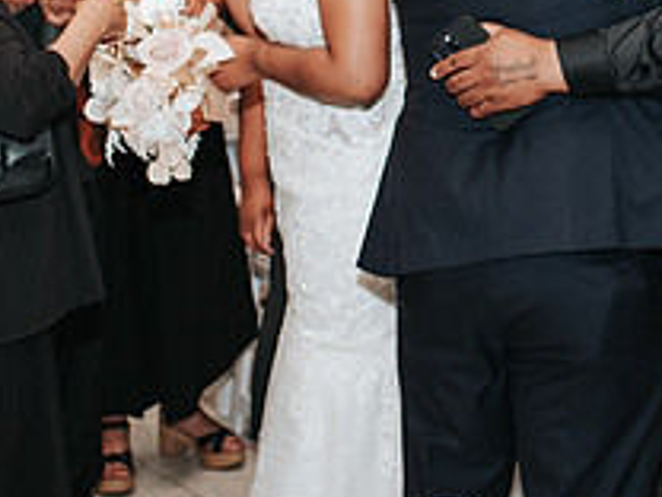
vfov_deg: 15.4
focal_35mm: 94
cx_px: 567
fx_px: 1798
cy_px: -18
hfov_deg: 20.5
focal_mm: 35
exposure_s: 1/125
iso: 1000
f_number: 3.2
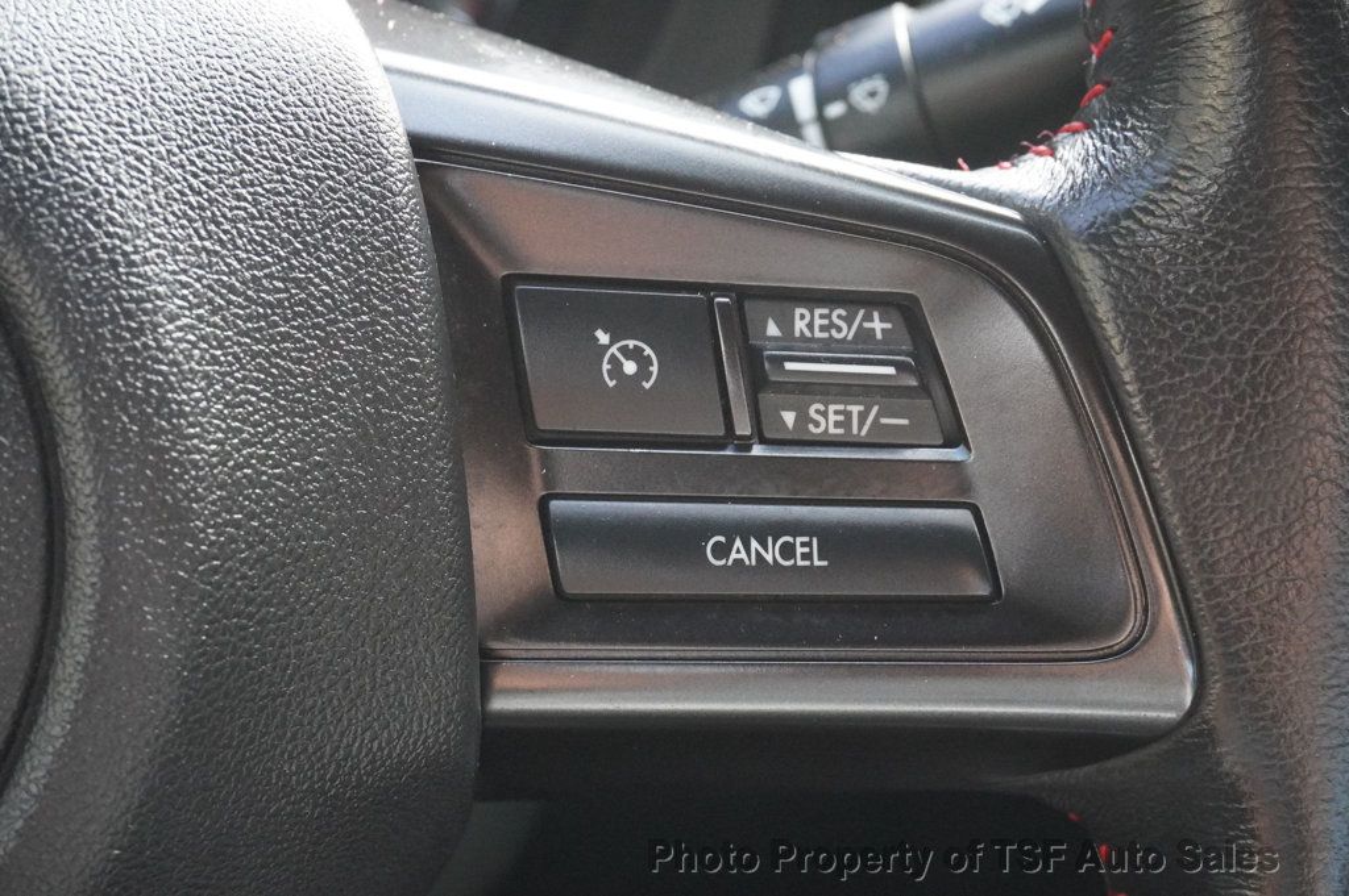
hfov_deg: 38.9
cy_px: 448
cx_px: 674
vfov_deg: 26.4
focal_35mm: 51
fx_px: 1909
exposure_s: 1/250
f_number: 9
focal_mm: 34
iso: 6400
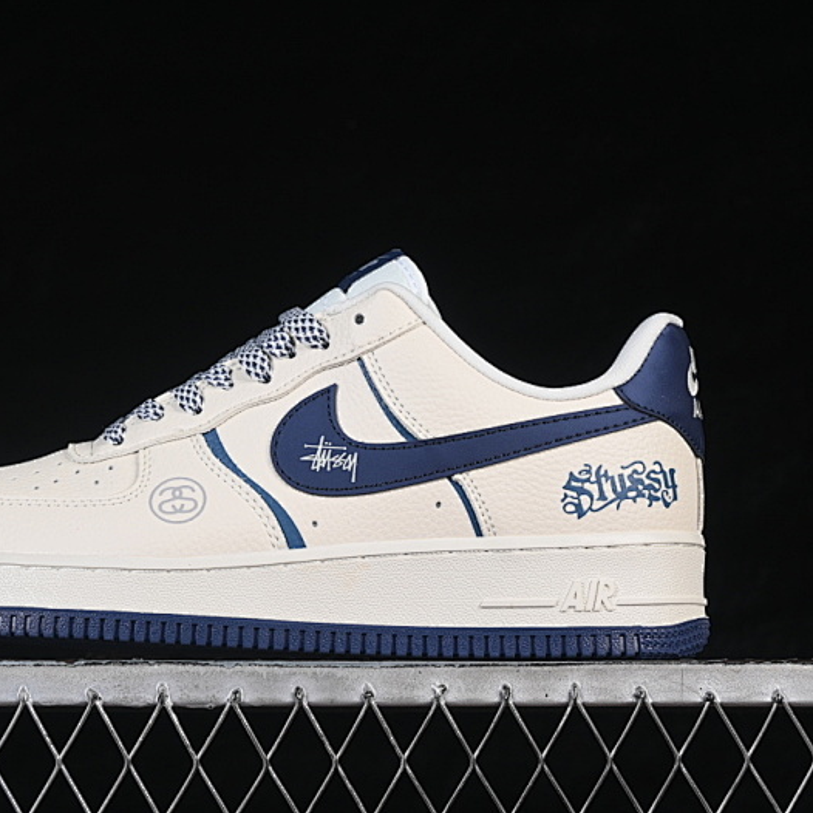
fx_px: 2577
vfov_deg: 17.9
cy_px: 404
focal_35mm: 97
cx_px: 303
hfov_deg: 17.9
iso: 160
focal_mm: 50
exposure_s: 1/80
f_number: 8
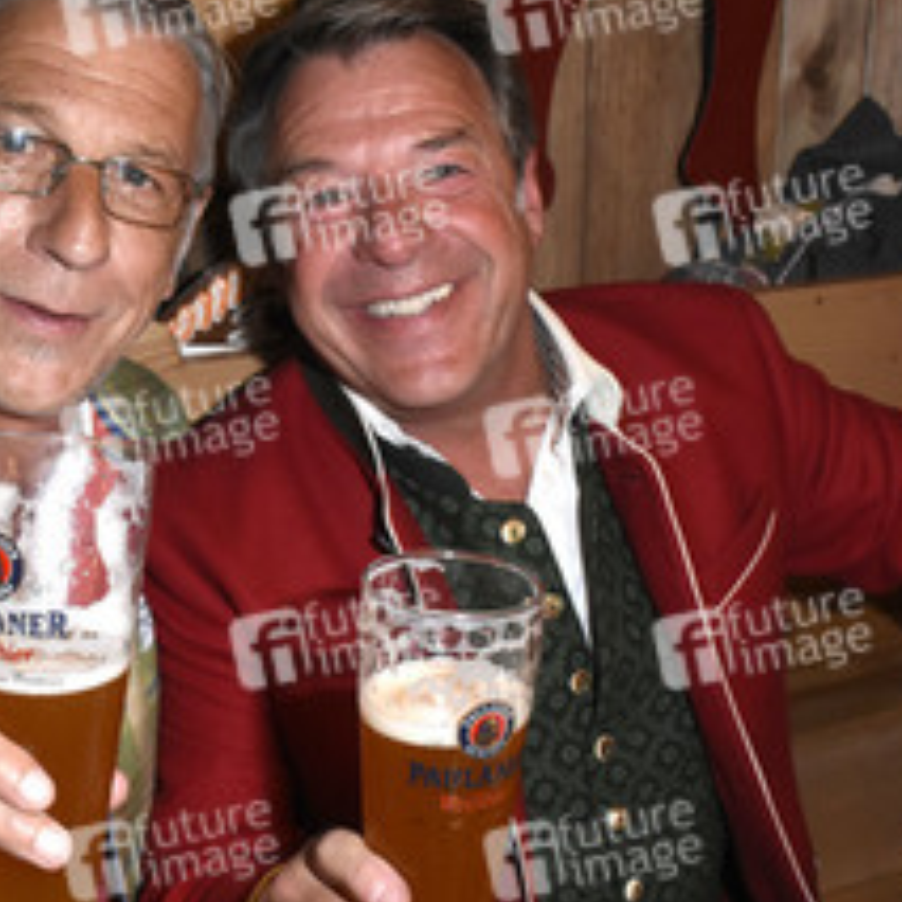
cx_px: 227
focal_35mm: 62
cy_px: 534
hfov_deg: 27.4
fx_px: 1825
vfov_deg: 27.7
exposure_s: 1/125
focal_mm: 23
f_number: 6.3
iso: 3200
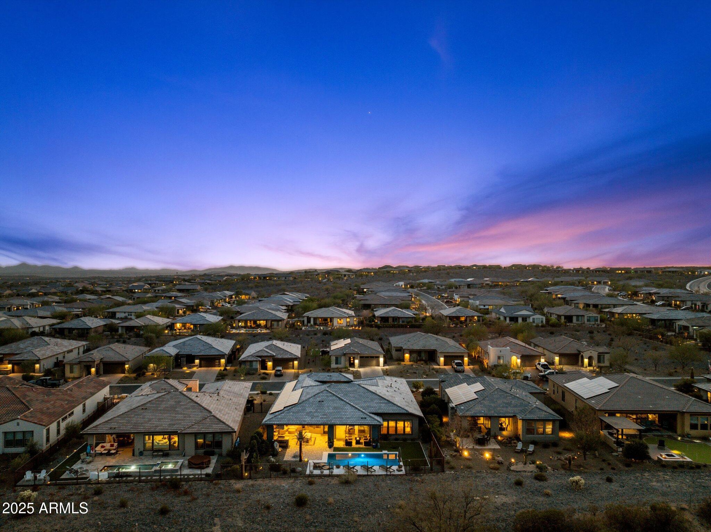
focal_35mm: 24
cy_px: 266
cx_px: 356
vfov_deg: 56.8
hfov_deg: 71.6
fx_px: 493
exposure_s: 1/13
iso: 570
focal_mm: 12.29
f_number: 2.8
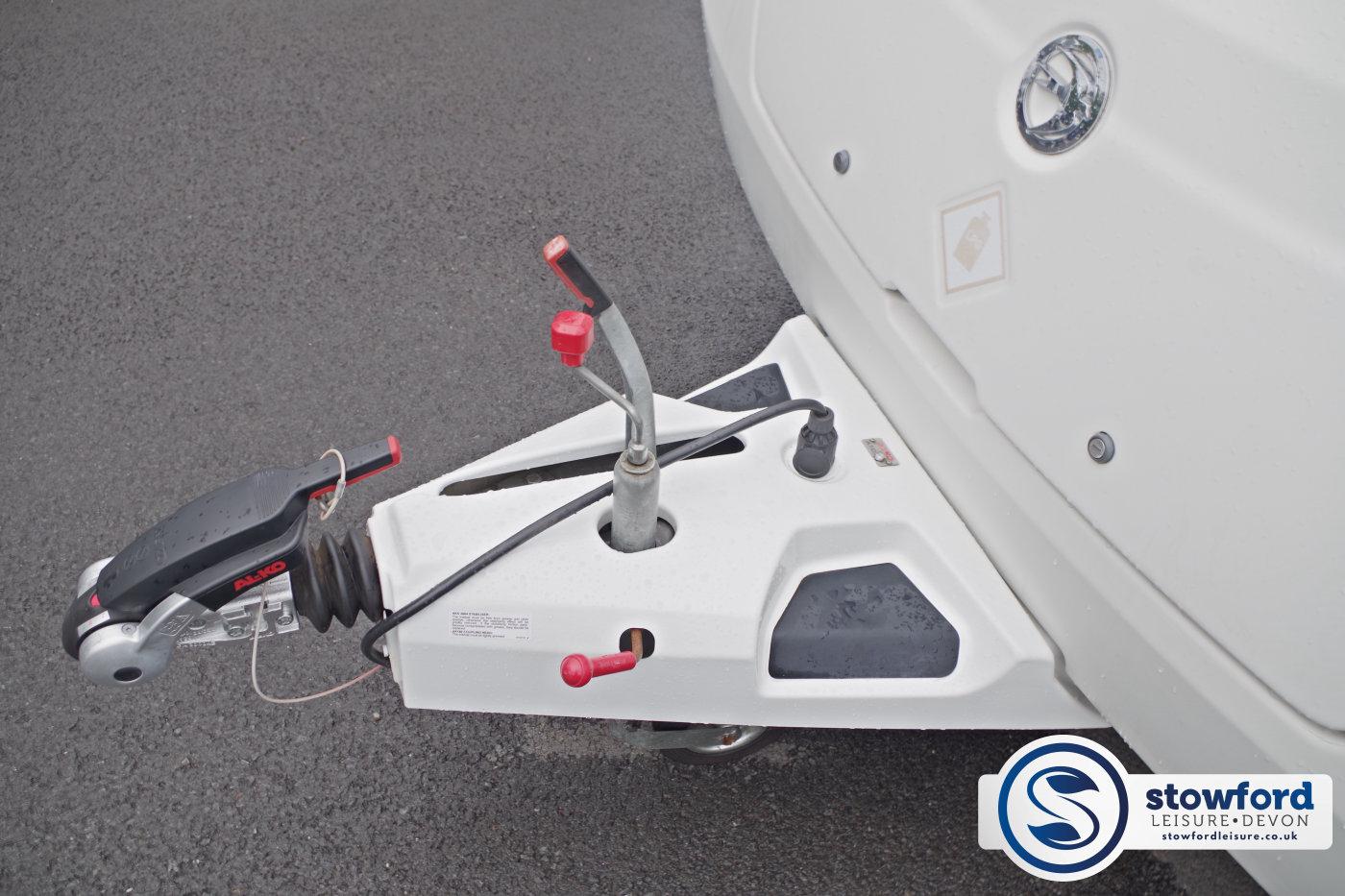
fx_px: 1121
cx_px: 672
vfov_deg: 43.6
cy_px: 448
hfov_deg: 61.9
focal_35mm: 30
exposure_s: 1/200
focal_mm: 20
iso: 200
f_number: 5.6
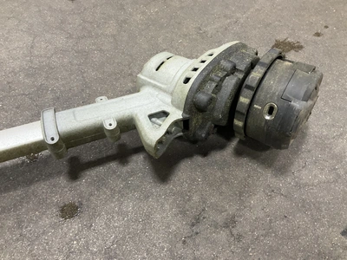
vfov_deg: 48.2
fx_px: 291
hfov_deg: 61.7
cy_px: 130
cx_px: 174
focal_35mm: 29
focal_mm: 3
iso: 250
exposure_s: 1/30
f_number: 1.8
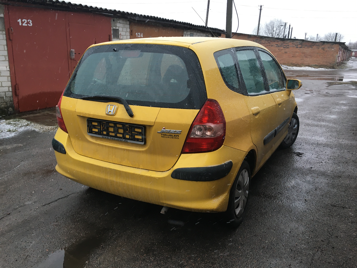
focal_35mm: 29
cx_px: 178
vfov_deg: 48.2
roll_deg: -0.1
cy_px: 134
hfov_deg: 61.7
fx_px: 299
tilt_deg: -13.7
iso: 32
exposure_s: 1/33
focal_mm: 4.15
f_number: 2.2
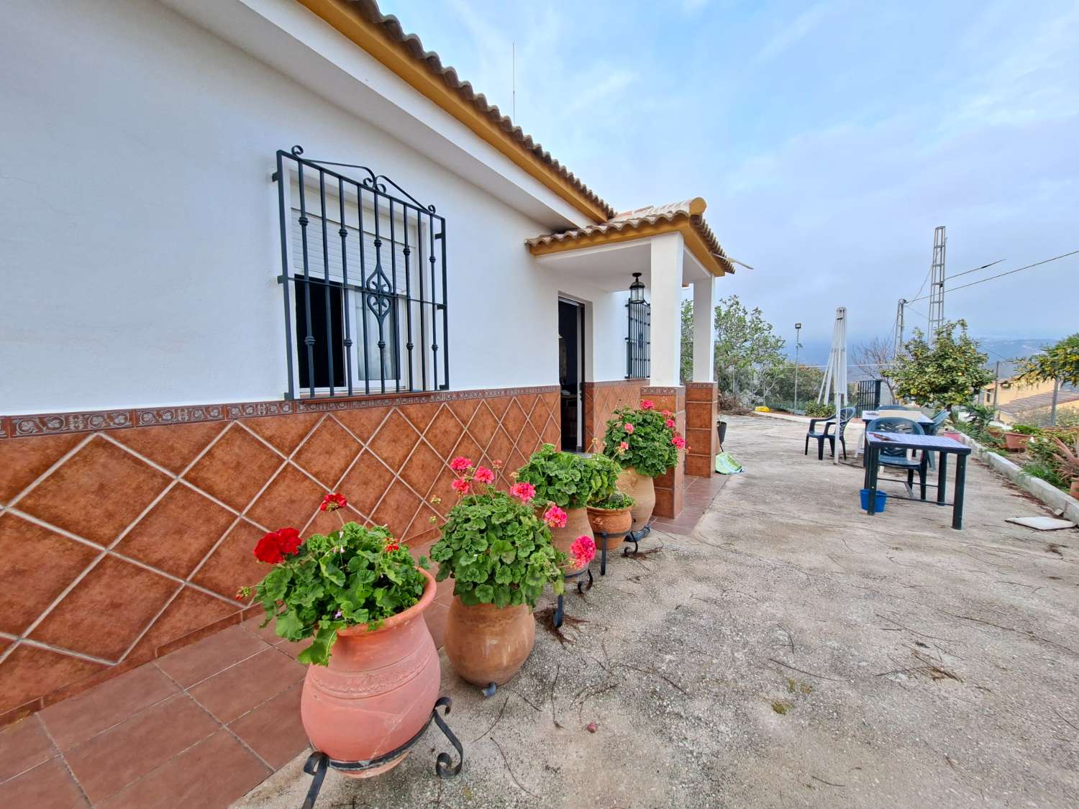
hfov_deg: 106.2
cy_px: 404
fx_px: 405
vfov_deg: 89.9
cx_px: 540
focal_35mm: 13
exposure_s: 1/50
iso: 50
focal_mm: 1.74
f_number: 2.2
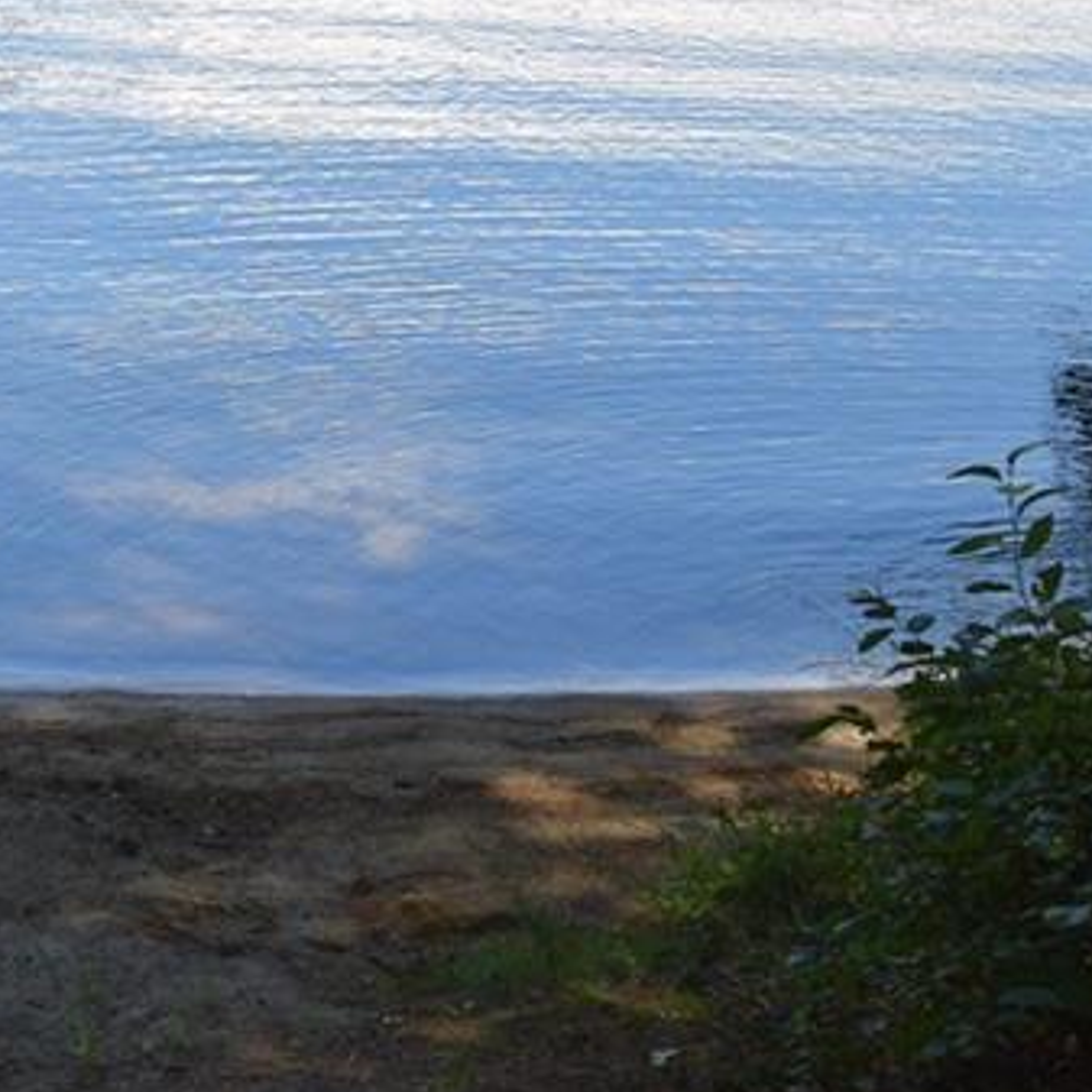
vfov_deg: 18.3
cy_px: 87
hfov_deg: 17.3
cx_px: -402
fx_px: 3319
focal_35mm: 93
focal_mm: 24
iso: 200
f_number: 8
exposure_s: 1/250
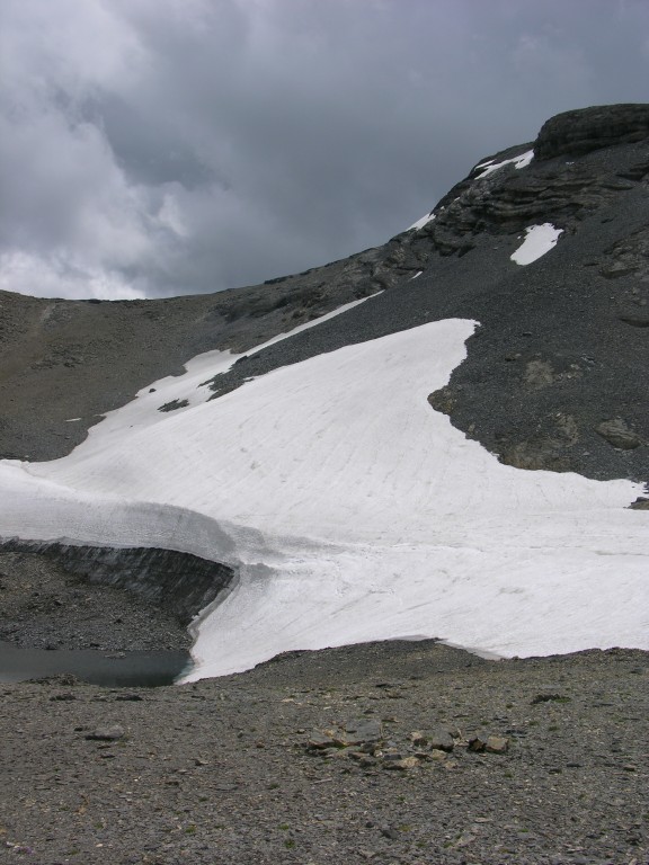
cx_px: 324
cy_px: 432
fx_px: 875
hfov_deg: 40.7
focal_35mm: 35
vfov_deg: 52.6
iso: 50
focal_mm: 8.9
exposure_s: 1/463
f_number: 7.1
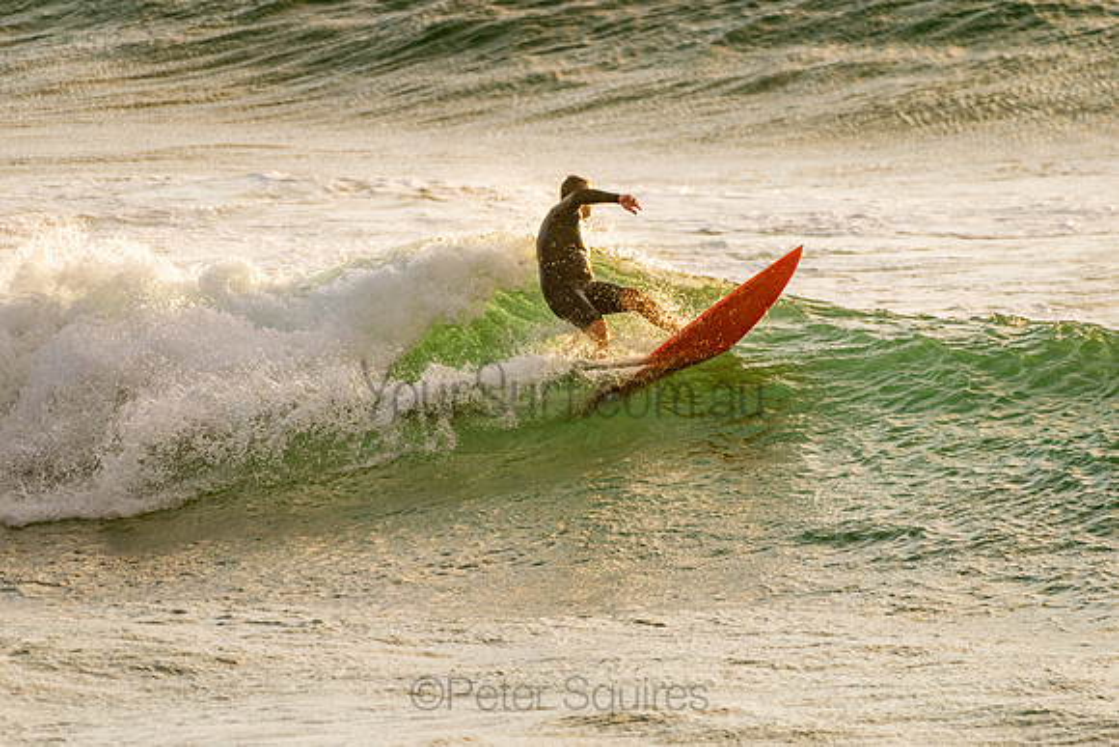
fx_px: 19057
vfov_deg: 2.2
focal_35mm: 613
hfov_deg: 3.4
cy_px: 356
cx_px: 507
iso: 360
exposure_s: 1/500
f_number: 5.6
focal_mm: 500
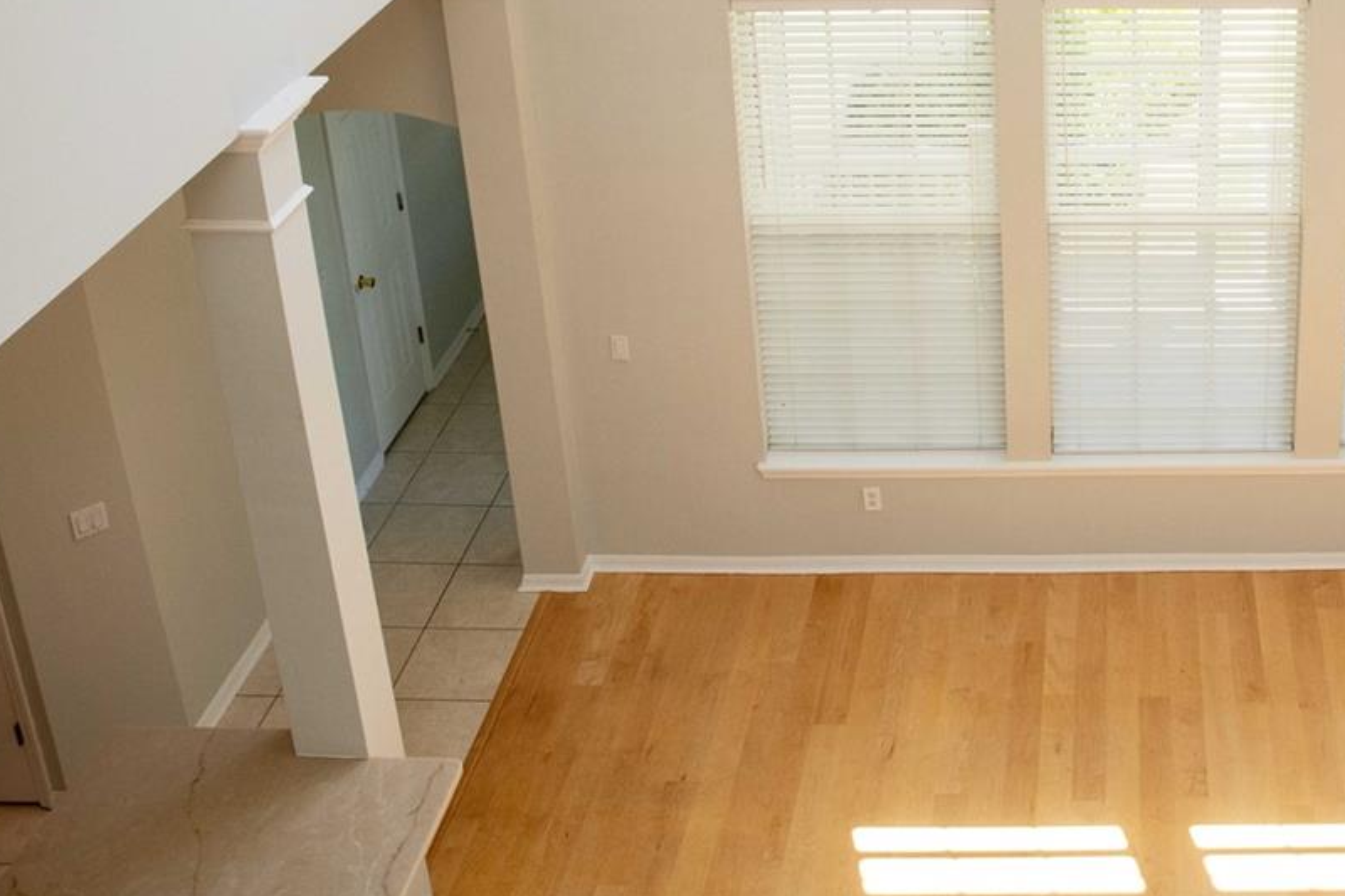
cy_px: 22
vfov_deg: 26.7
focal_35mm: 48
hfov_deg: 38.8
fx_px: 1793
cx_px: 1162
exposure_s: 1/250
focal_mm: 24
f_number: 6.3
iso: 1000
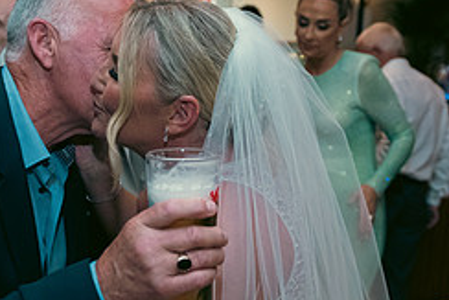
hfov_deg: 34.6
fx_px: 711
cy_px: 190
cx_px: 144
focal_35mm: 57
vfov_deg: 23.7
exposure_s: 1/160
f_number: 3.5
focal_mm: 24
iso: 800
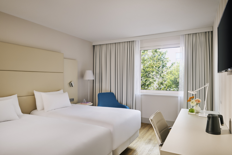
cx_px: 116
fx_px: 145
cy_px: 78
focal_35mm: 22
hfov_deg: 77.3
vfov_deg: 56.1
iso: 400
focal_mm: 22.5
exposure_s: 1/15
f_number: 8
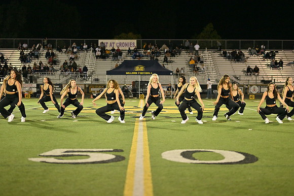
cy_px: 98
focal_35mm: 75
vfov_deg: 18.2
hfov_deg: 27.0
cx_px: 147
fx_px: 612
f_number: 1.2
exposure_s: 1/500
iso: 400
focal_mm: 50
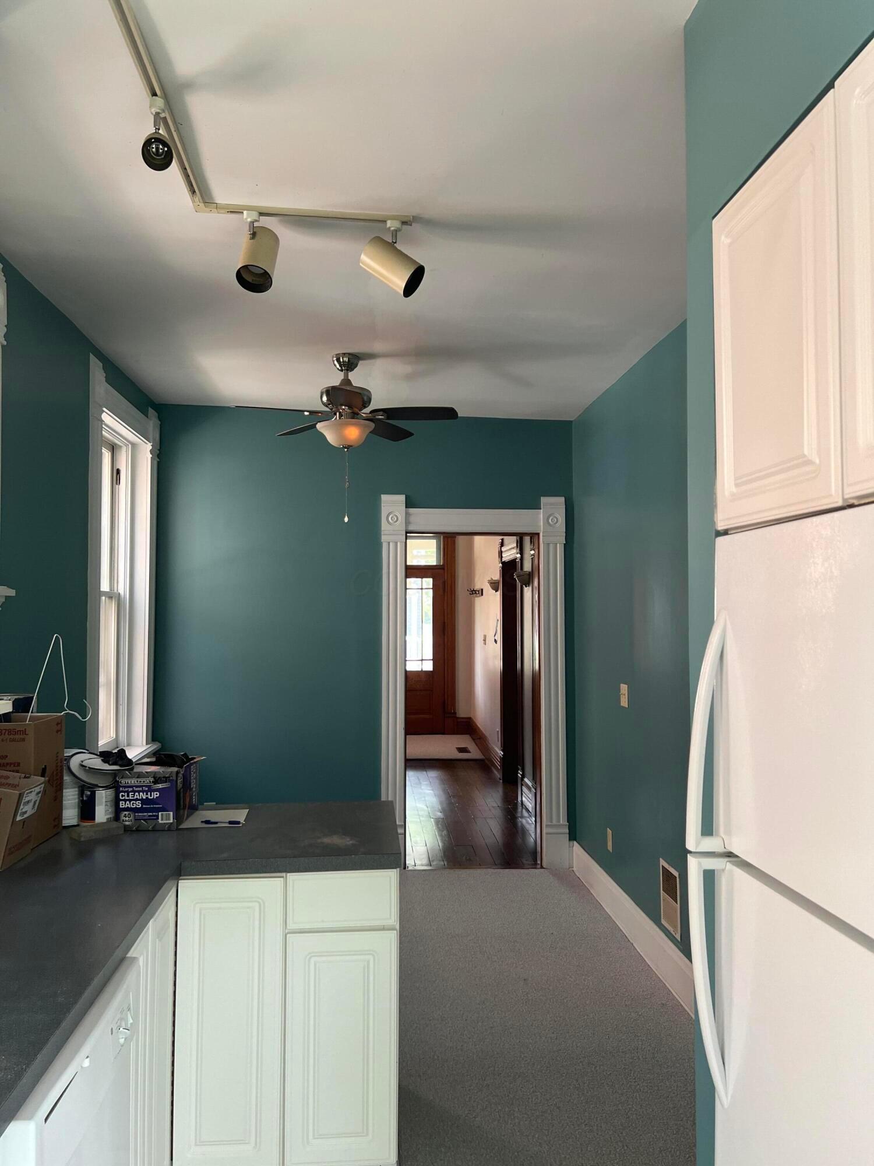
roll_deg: +0.6
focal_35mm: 26
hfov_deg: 53.1
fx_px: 875
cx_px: 437
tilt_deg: +4.0
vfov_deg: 67.3
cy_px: 583
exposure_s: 1/121
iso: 125
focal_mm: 5.7
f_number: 1.5
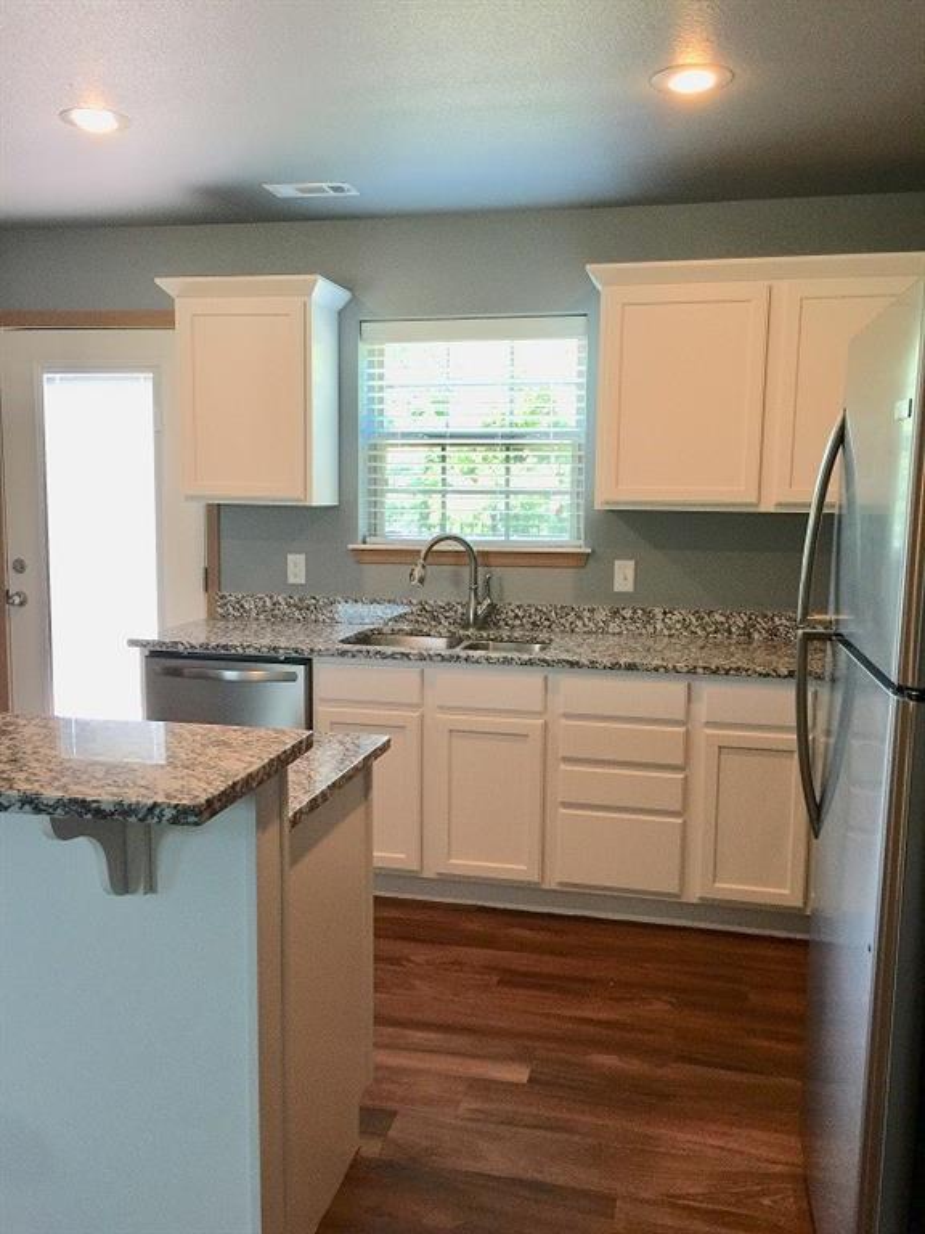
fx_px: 1033
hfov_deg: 48.2
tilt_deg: -6.0
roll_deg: -2.1
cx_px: 462
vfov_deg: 61.7
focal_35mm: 29
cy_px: 617
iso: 40
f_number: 2.2
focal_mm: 4.15
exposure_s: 1/30
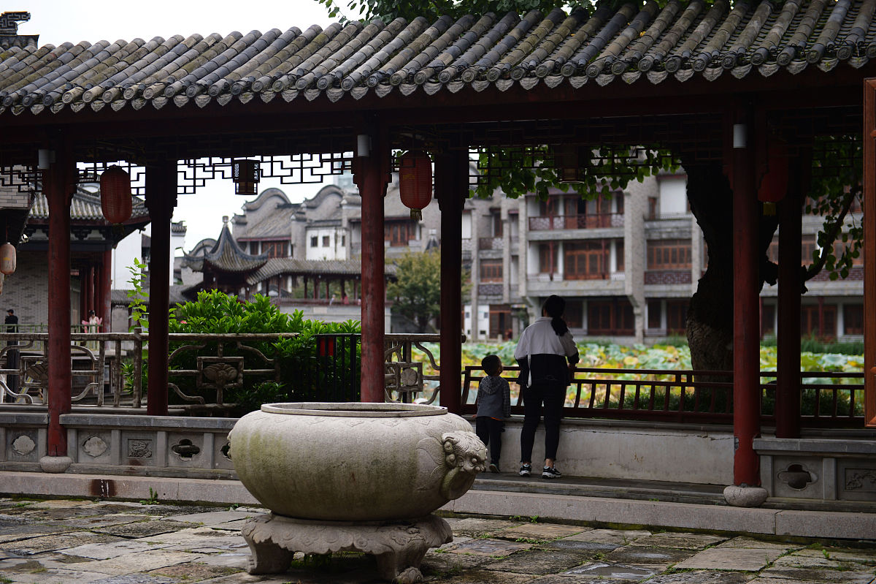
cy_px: 292
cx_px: 438
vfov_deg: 19.4
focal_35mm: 70
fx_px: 1703
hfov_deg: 28.9
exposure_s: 1/250
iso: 200
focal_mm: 70
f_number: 2.8
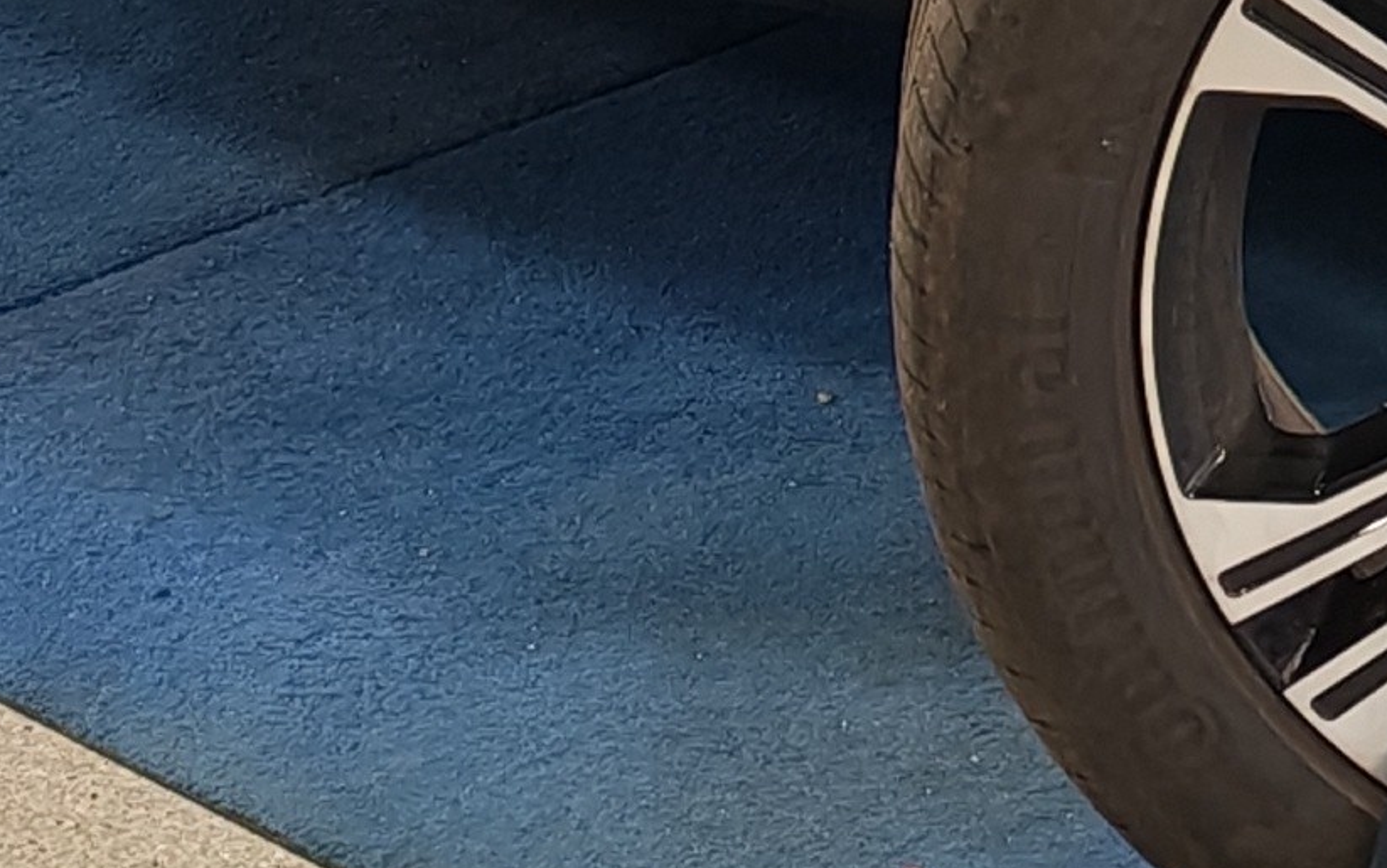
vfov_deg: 7.2
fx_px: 6579
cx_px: 1968
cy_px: -1052
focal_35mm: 174
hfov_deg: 11.6
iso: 200
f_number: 1.9
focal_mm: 6.12
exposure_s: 1/100
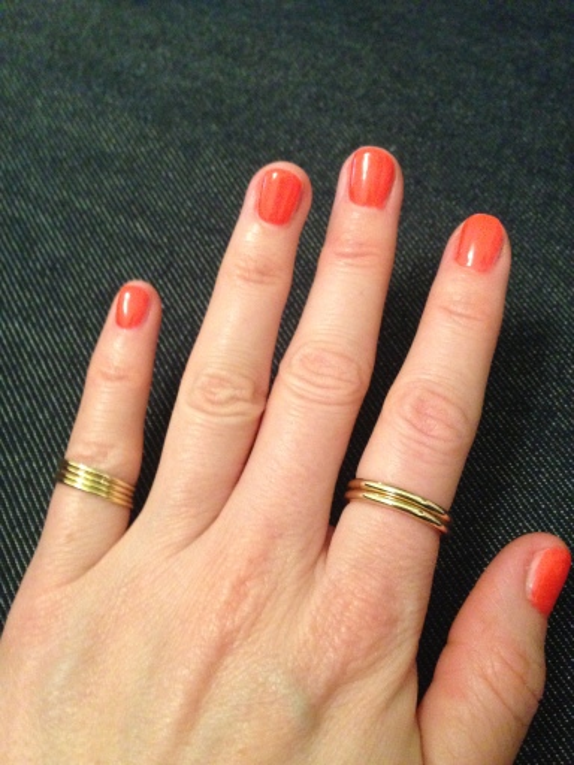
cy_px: 382
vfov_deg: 55.4
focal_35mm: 33
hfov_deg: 42.9
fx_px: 730
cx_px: 287
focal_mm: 4.12
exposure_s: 1/15
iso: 640
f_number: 2.4
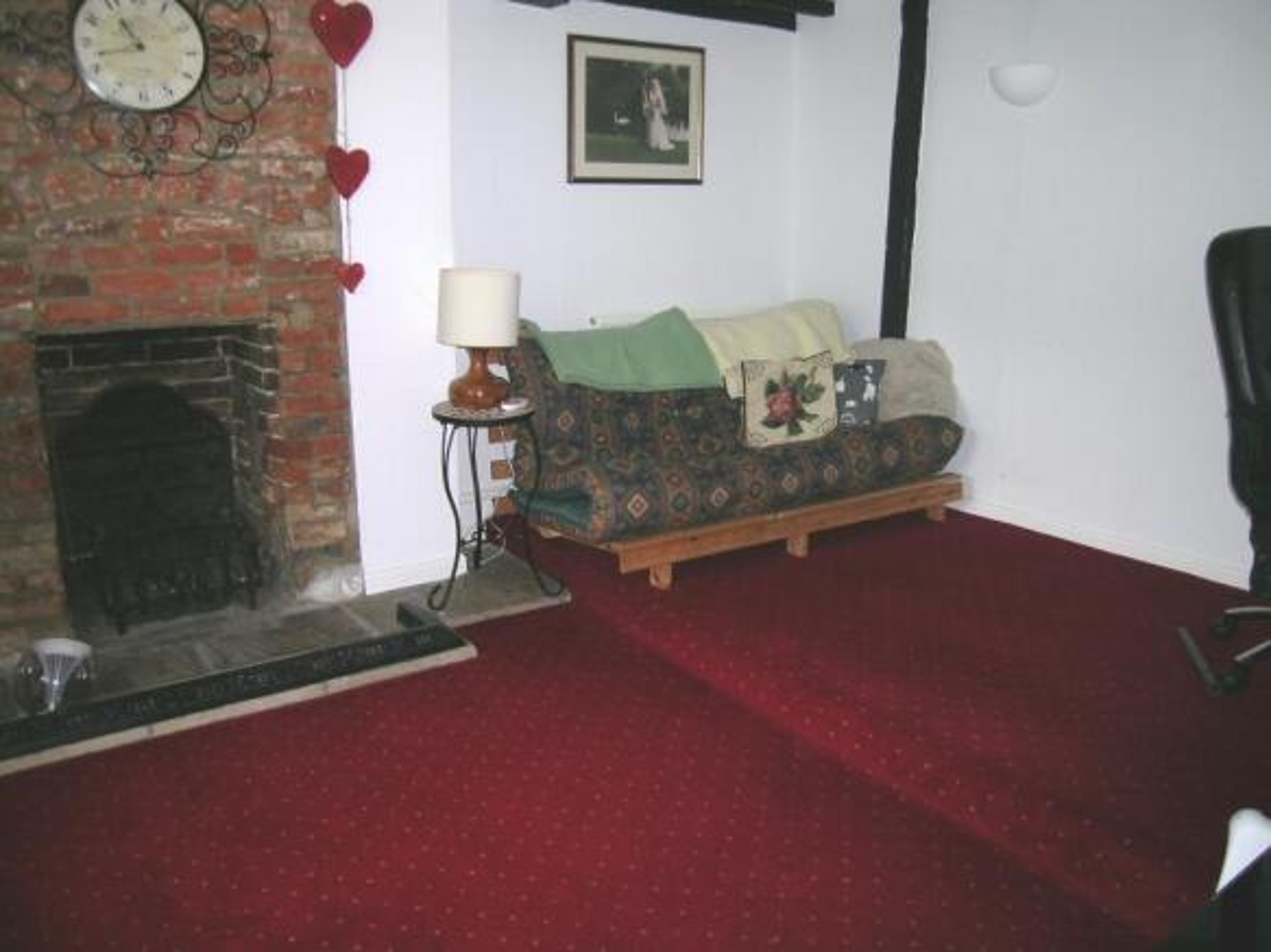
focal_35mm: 28
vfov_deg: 49.7
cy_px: 476
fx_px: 1028
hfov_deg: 63.5
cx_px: 636
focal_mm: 5.8
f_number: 2.8
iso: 50
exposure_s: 1/60.1
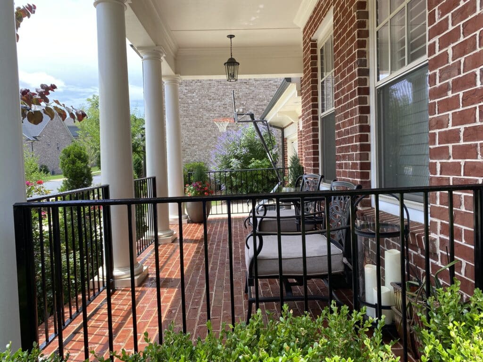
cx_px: 242
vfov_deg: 53.1
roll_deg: +1.5
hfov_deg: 67.3
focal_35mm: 26
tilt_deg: -1.4
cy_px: 181
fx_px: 363
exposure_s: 1/554
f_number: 1.8
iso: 32
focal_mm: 4.25
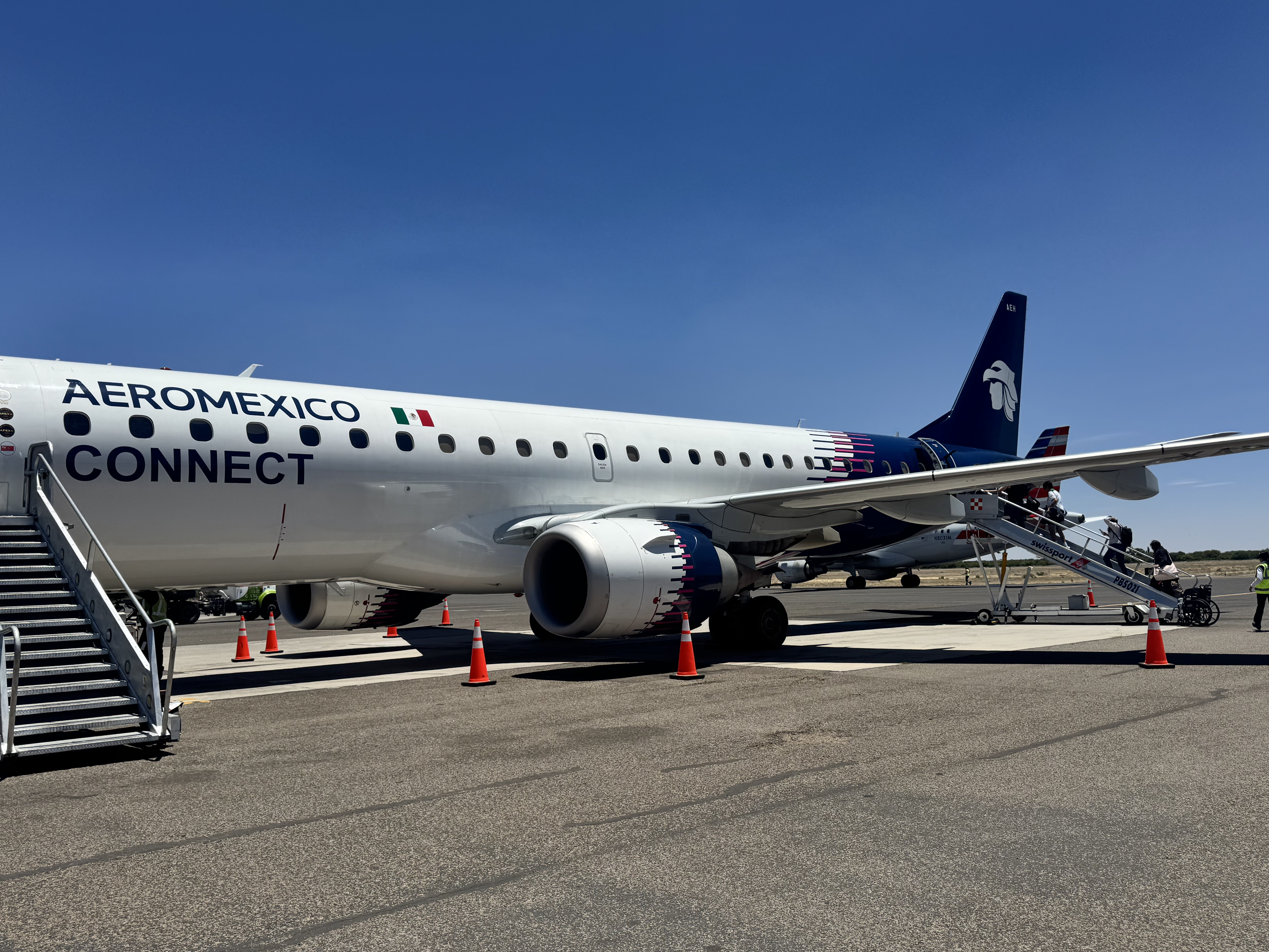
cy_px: 503
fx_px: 1026
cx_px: 640
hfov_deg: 63.4
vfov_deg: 49.7
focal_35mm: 28
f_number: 1.78
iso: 80
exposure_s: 1/7937
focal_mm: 6.76
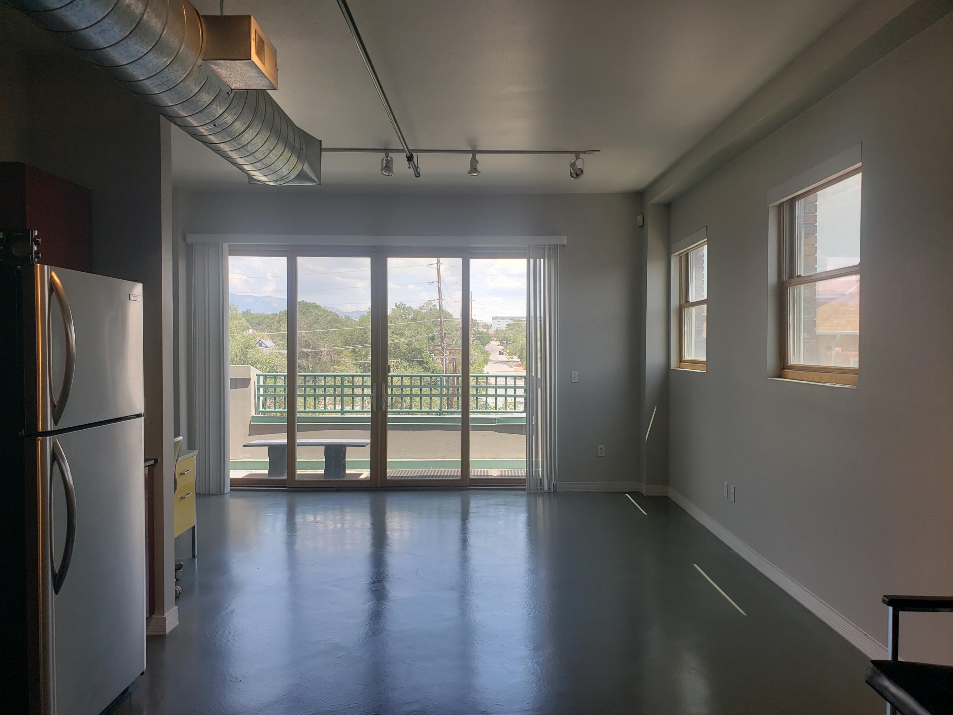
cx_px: 476
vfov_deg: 53.1
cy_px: 358
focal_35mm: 26
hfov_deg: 67.3
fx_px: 716
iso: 50
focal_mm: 4.3
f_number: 2.4
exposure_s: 1/198
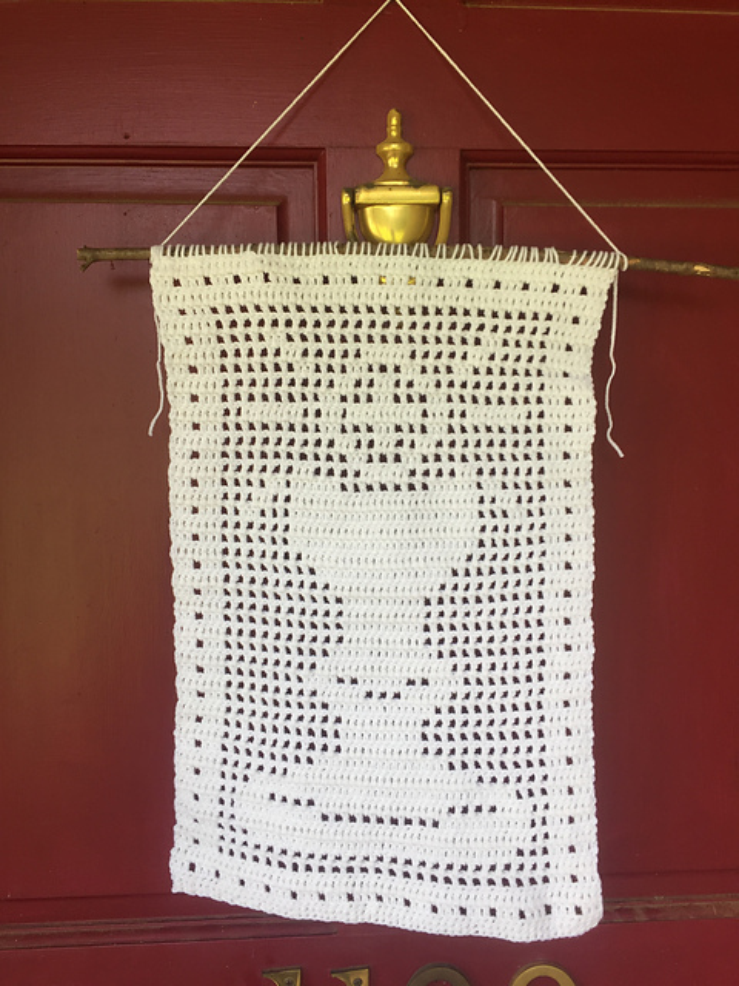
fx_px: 825
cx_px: 370
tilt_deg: -6.6
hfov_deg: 48.2
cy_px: 493
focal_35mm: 29
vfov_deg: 61.7
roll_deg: -0.5
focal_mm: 4.15
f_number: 2.2
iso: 32
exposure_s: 1/120
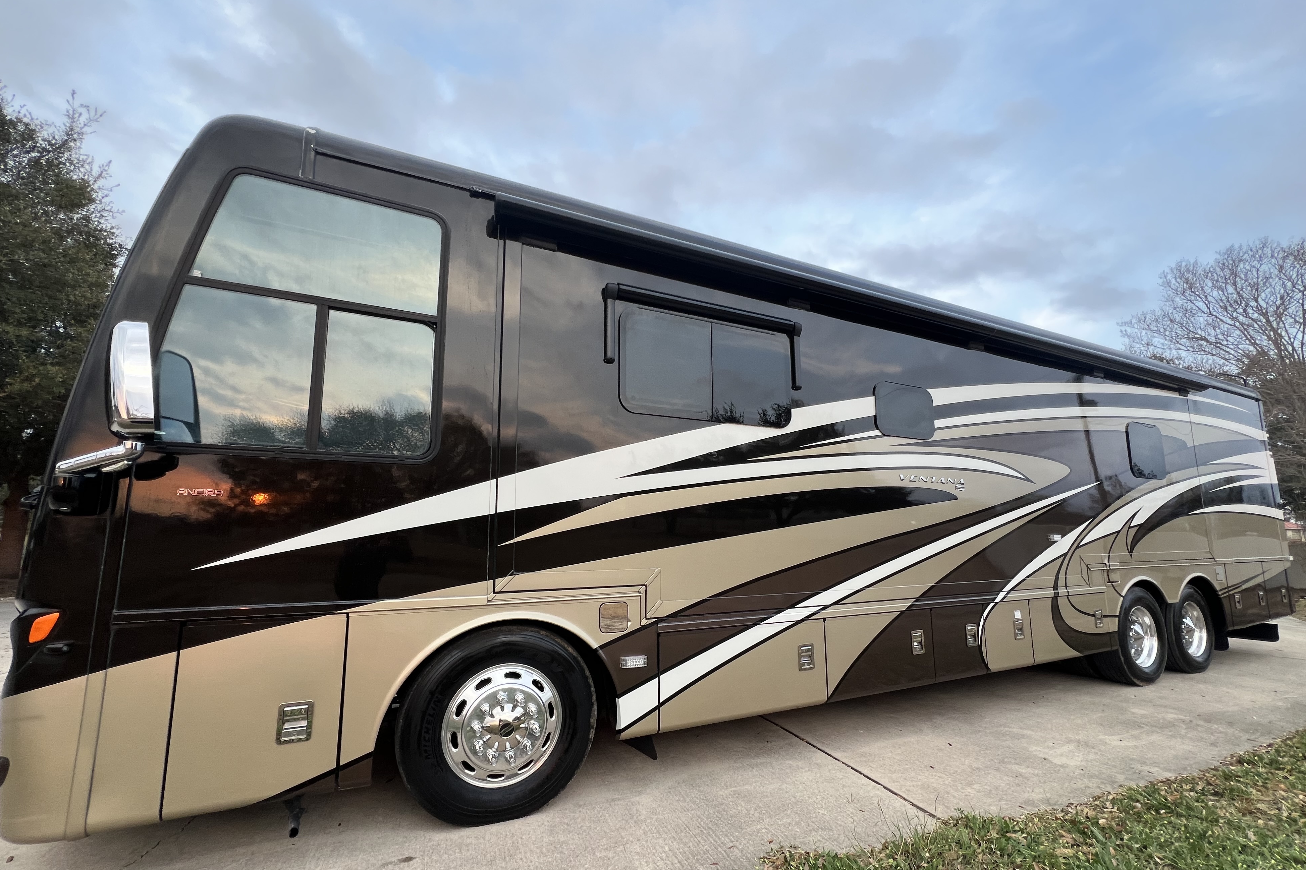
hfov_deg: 104.2
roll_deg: -1.1
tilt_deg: +8.2
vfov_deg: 81.0
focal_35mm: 14
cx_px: 663
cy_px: 473
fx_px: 508
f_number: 1.8
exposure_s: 1/99
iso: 64
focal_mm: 1.57
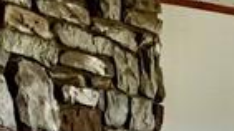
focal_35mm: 103
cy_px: 257
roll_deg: -1.0
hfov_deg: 17.7
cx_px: 392
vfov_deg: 10.8
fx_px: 638
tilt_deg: -5.3
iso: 125
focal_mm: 1.57
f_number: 1.8
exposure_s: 1/99
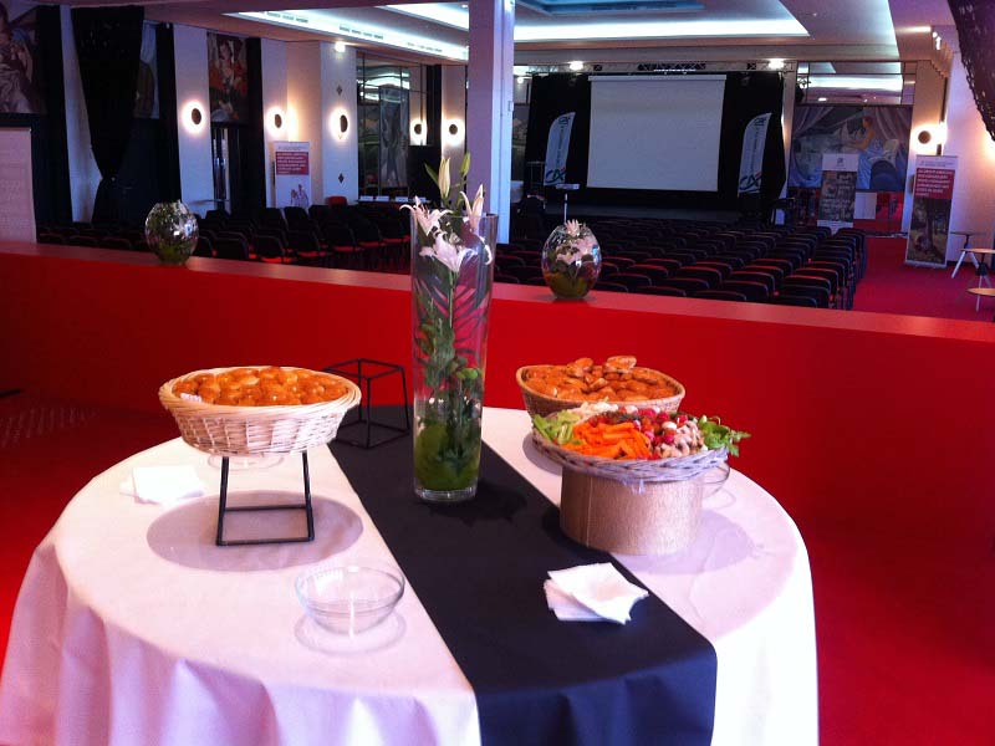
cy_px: 373
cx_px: 498
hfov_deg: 52.6
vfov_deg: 40.7
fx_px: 1006
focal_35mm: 35
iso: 200
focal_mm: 3.85
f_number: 2.8
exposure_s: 1/15
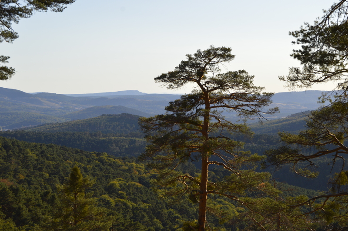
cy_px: 116
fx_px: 797
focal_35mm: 82
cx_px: 174
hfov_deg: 24.6
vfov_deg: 16.5
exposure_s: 1/200
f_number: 9
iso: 100
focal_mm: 55
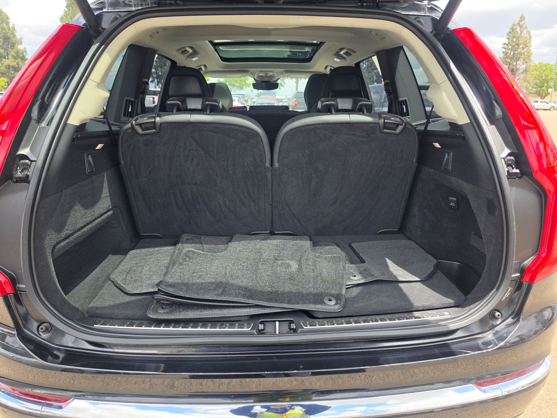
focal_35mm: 23
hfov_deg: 73.9
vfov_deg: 58.9
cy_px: 209
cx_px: 278
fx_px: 370
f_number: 1.4
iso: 63
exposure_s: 1/2264
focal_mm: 6.5
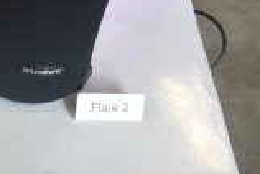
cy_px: 316
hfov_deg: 13.5
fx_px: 962
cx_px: -239
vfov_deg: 9.8
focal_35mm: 133
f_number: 3.8
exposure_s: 1/40
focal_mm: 23
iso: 360
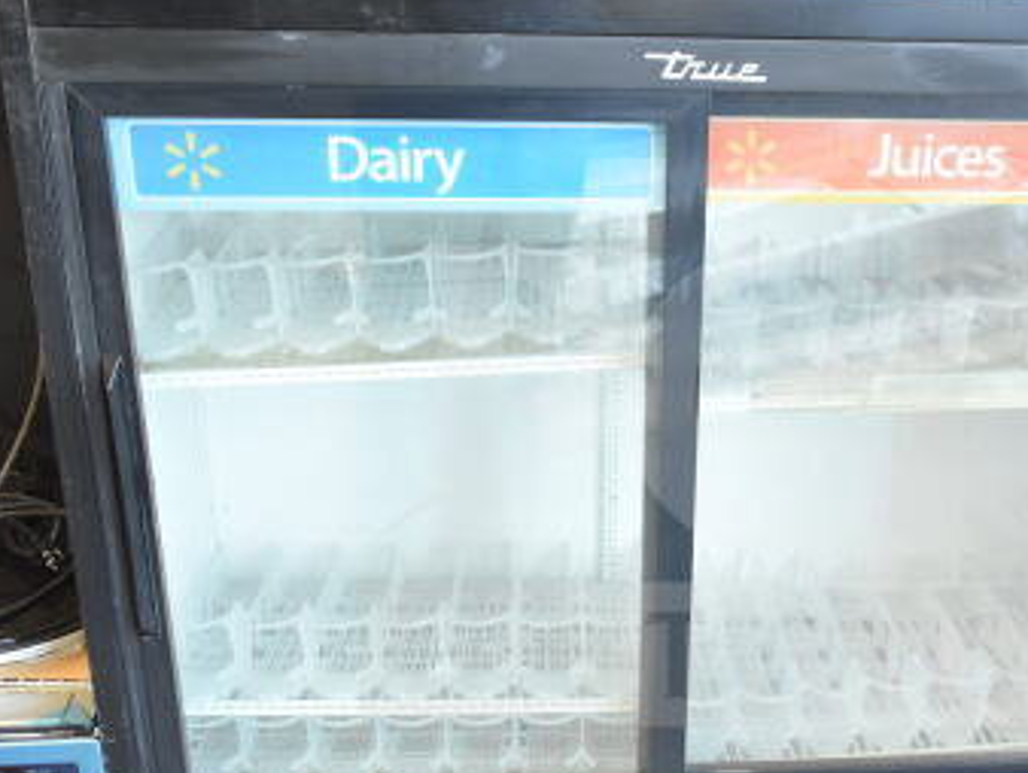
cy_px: 485
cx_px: 700
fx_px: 1545
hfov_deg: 36.4
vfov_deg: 28.0
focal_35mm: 52
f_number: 3.8
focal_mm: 20
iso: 1600
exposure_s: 1/60
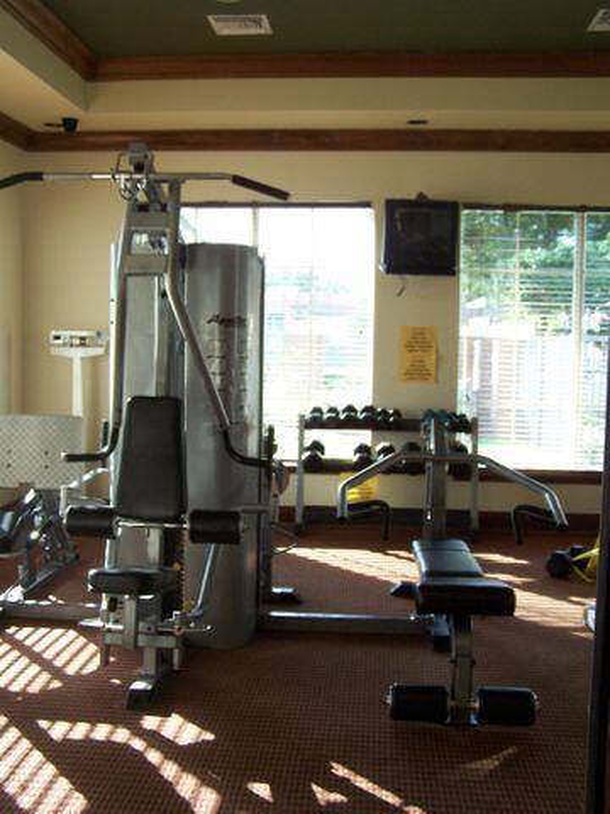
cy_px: 407
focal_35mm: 38
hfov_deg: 37.7
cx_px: 305
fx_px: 893
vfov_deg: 49.0
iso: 140
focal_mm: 6.3
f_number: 2.8
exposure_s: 1/125
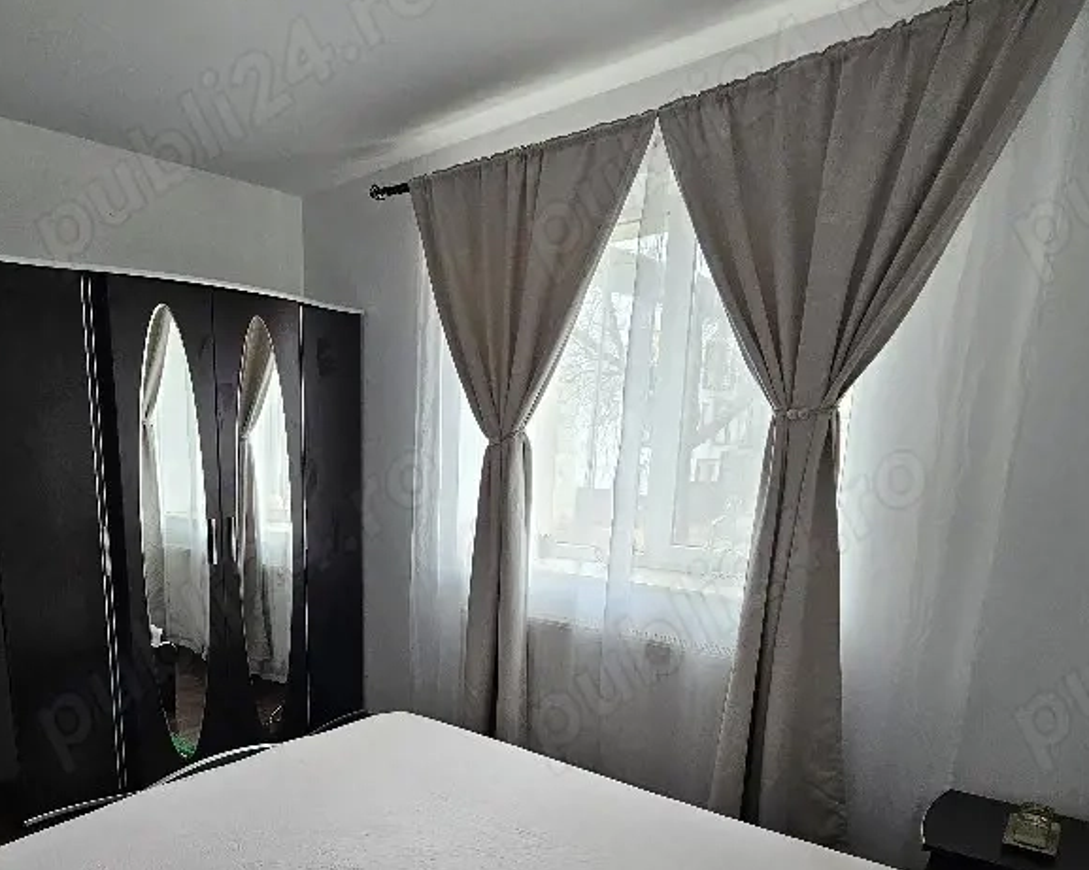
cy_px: 615
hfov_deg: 72.7
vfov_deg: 60.7
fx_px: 709
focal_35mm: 22
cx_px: 360
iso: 100
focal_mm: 2.2
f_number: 2.2
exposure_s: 1/50.3
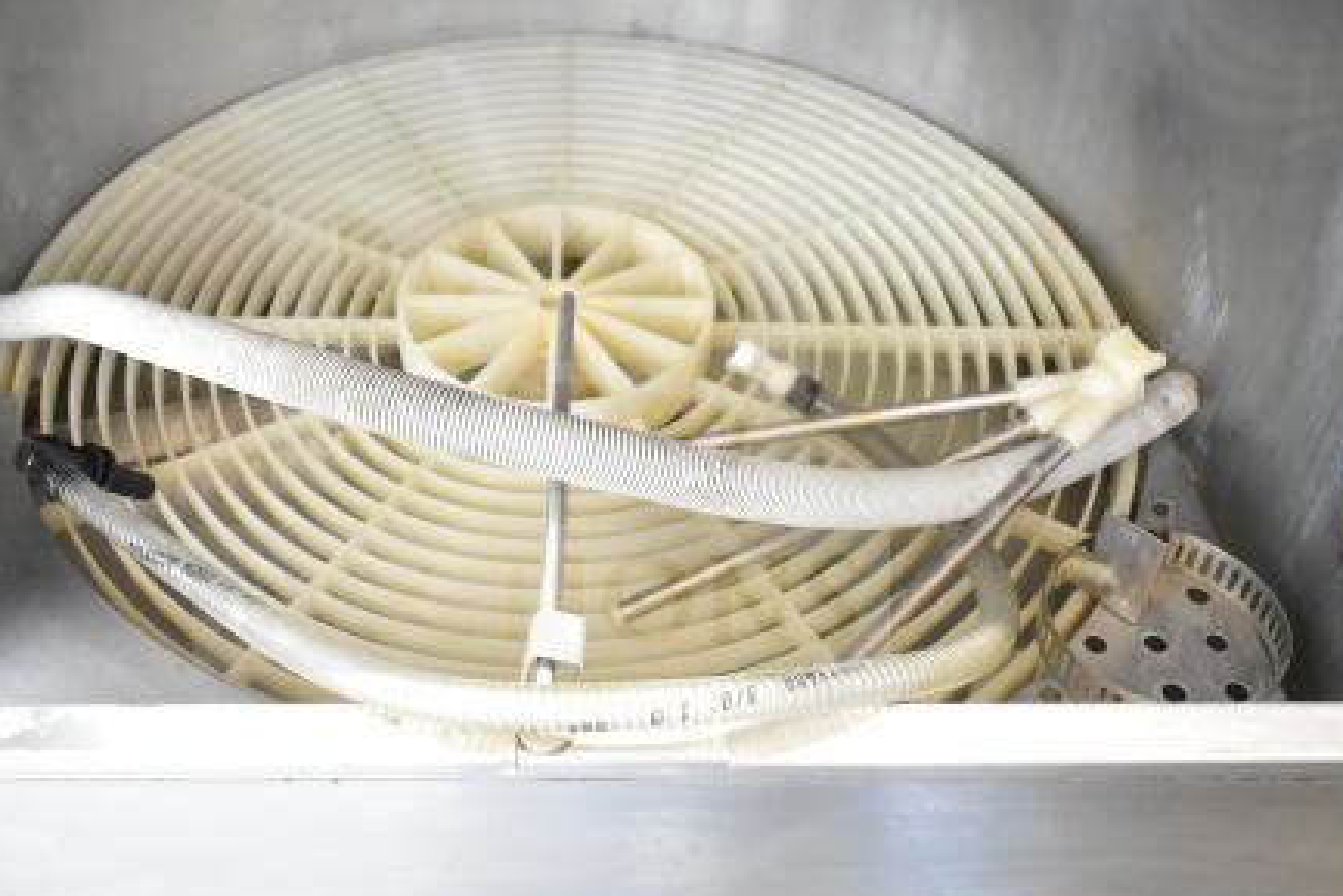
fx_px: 1418
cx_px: 540
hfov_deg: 50.4
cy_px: 426
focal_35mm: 38
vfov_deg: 35.1
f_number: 3.5
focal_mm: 18
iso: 3200
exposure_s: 1/30
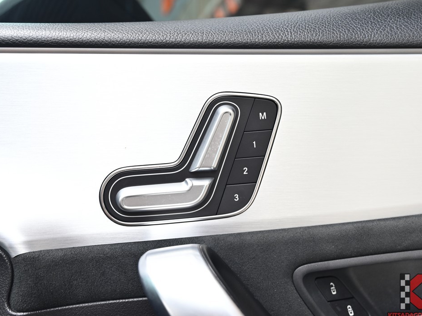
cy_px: 157
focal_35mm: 36
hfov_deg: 51.9
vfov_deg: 40.1
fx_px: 434
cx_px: 200
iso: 400
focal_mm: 31.5
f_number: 5.6
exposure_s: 1/125
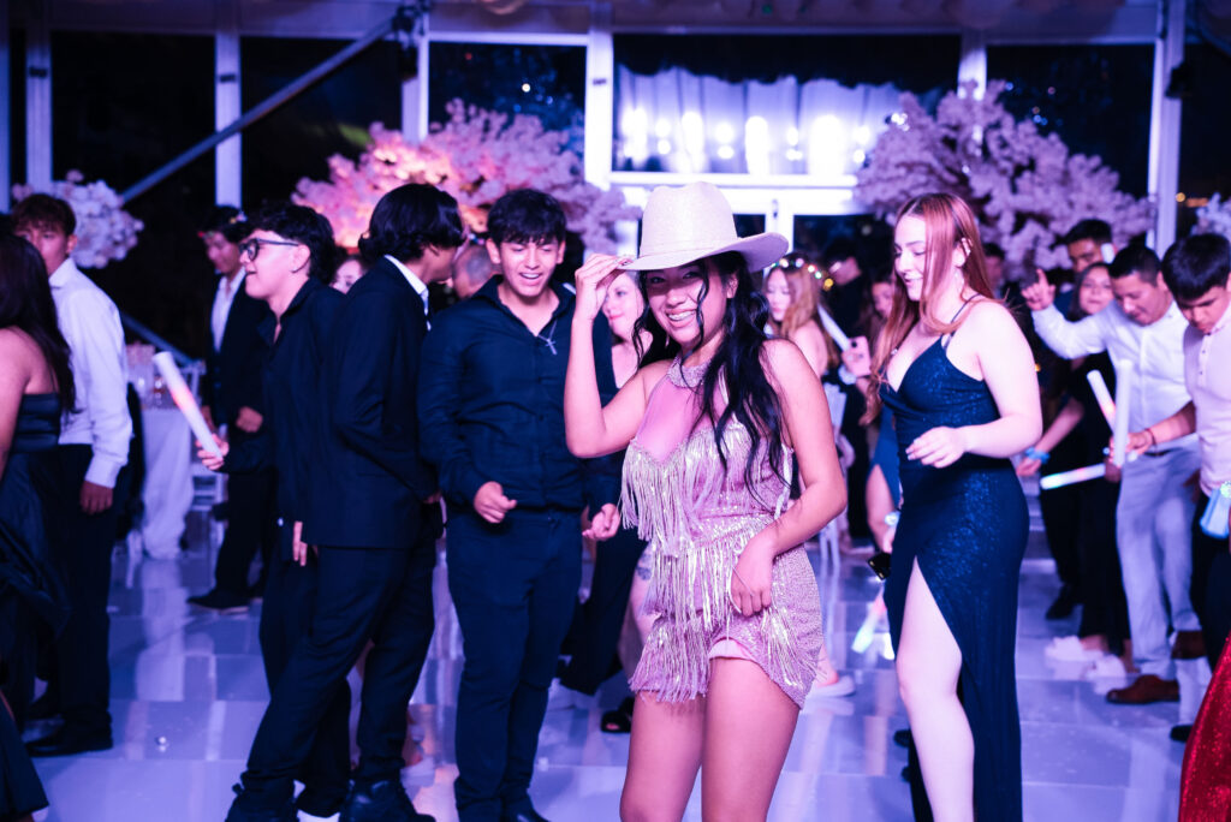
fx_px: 2395
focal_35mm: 70
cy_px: 411
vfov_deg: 19.5
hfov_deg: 28.8
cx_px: 616
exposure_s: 1/125
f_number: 4.5
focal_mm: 70
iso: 2000
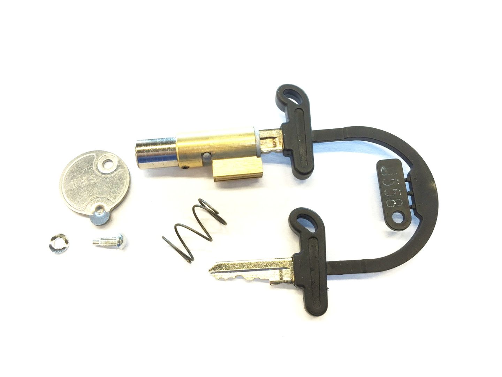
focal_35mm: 29
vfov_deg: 48.2
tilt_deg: -70.2
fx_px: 421
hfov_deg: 61.7
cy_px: 188
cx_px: 251
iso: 40
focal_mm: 4.15
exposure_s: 1/100
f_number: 2.2
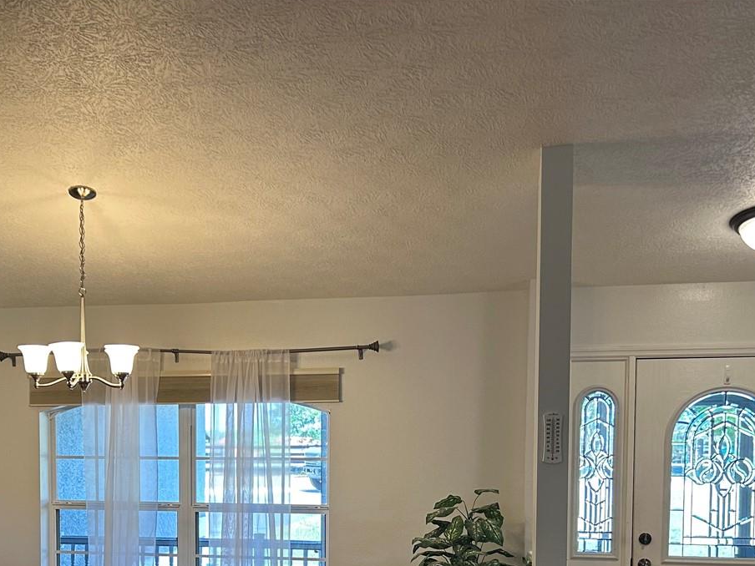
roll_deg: -0.1
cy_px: 497
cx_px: 232
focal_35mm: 46
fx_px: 1003
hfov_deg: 40.6
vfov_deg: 30.3
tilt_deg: -3.1
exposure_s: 1/120
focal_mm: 5.7
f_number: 1.5
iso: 125
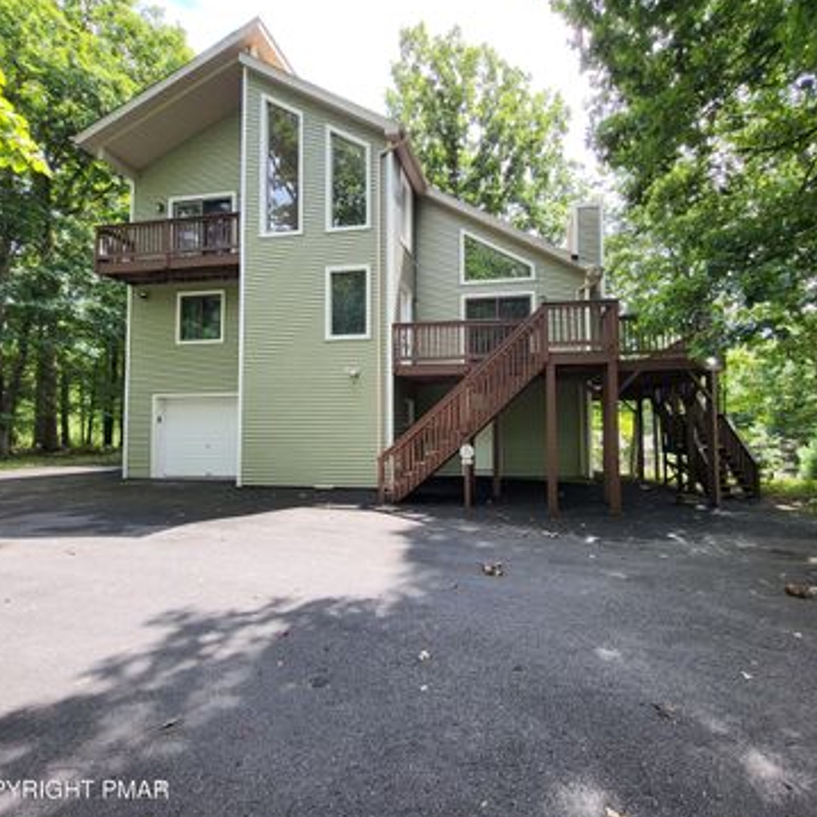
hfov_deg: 87.2
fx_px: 427
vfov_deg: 87.4
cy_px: 402
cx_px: 444
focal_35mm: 16
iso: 32
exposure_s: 1/243
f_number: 2.2
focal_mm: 1.74
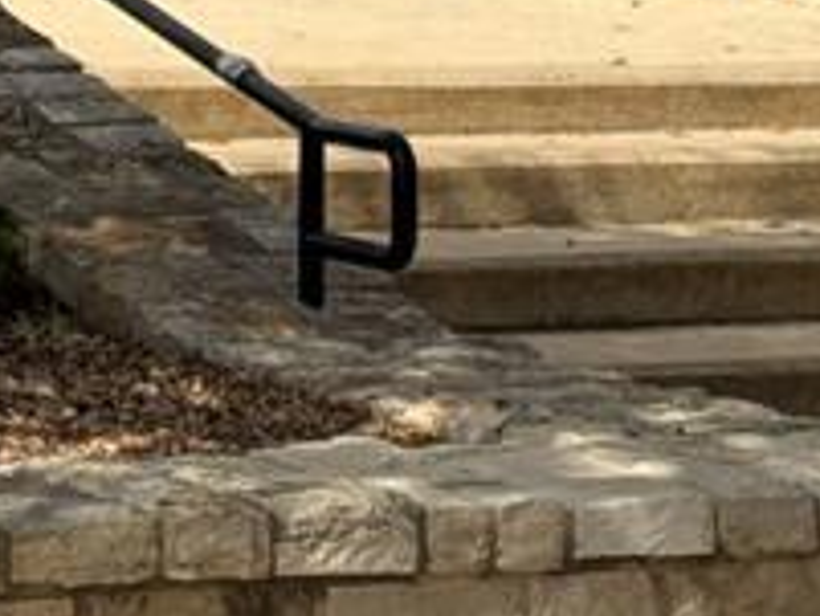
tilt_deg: +0.7
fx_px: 5783
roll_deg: +0.2
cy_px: -253
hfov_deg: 8.0
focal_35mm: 244
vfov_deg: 6.0
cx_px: -379
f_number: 1.78
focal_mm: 6.76
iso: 64
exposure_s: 1/7143
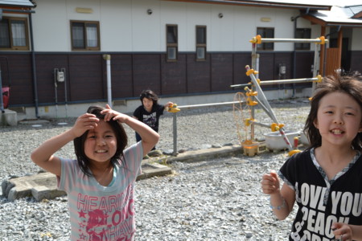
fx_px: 483
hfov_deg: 41.1
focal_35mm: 48
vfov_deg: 28.1
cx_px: 181
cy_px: 120
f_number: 7.1
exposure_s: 1/200
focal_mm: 32
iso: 100
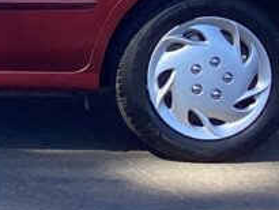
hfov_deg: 12.0
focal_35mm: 155
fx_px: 1250
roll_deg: -3.1
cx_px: -167
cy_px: -46
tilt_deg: -4.5
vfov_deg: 9.4
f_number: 2.4
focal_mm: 3.3
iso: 25
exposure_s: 1/388
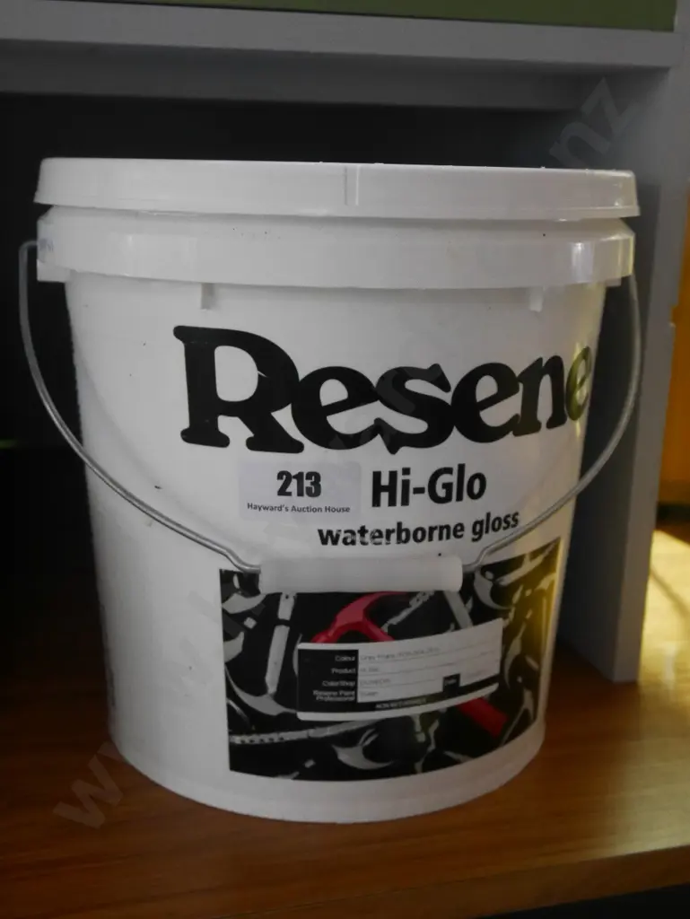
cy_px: 460
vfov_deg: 42.9
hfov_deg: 32.9
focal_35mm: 44
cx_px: 345
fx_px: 1168
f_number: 4.8
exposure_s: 1/13
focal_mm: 22
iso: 3200
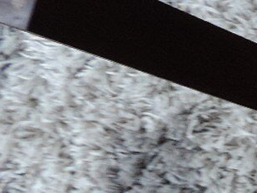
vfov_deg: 11.9
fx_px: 913
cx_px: 470
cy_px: 199
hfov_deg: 14.1
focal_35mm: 123
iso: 400
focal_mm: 4.3
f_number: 3
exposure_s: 1/10
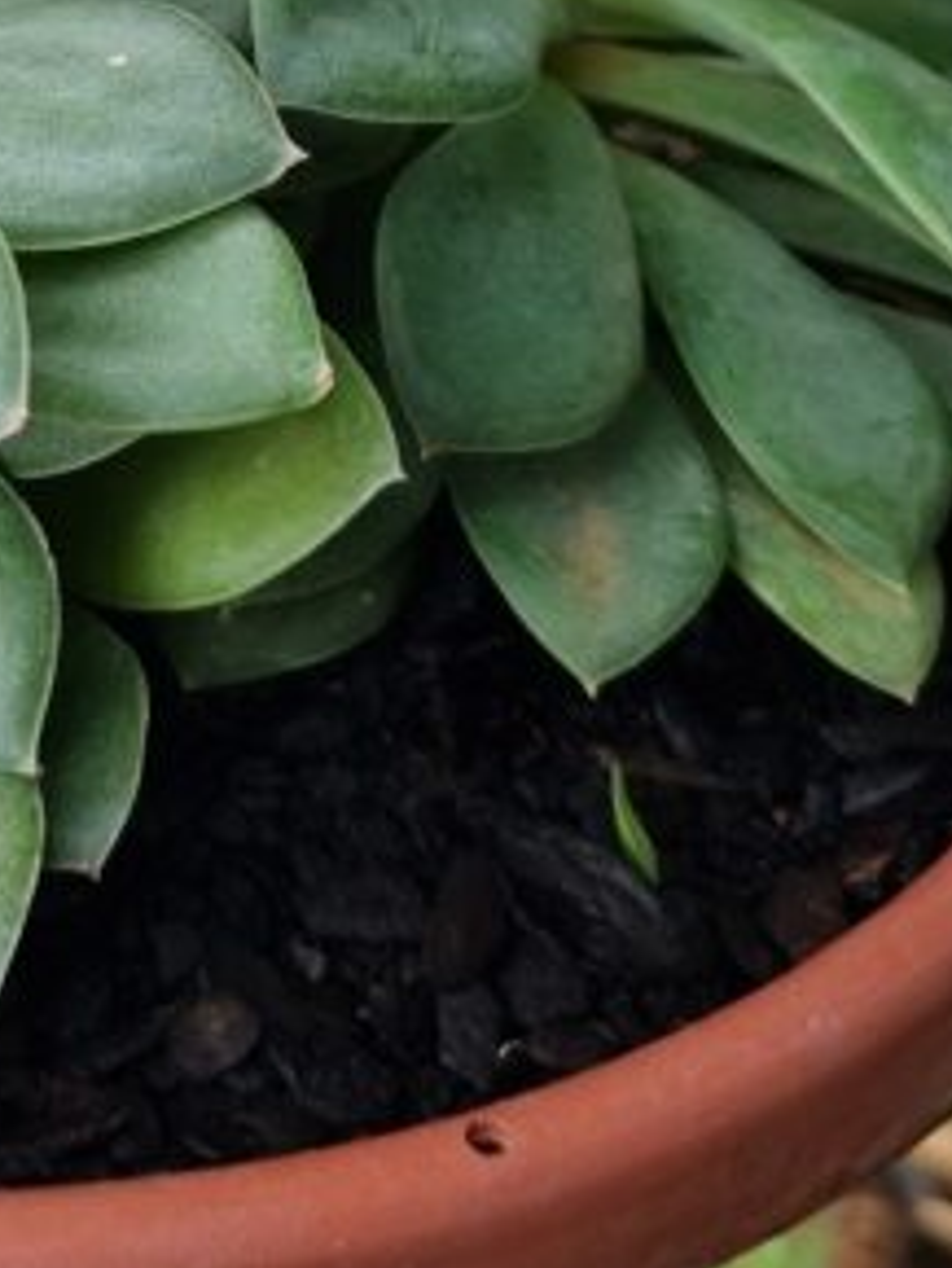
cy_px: 88
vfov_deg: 20.8
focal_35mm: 92
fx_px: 3371
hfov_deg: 15.7
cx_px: -70
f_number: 1.8
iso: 50
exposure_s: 1/308
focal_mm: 5.4
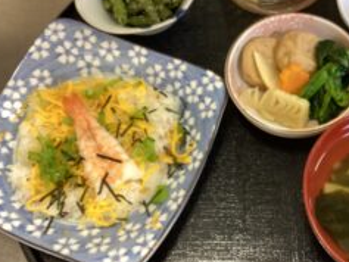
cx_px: 232
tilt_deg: -65.3
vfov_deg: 29.7
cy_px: 113
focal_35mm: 49
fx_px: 494
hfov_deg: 38.5
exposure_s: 1/25
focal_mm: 3.3
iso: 400
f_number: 2.4
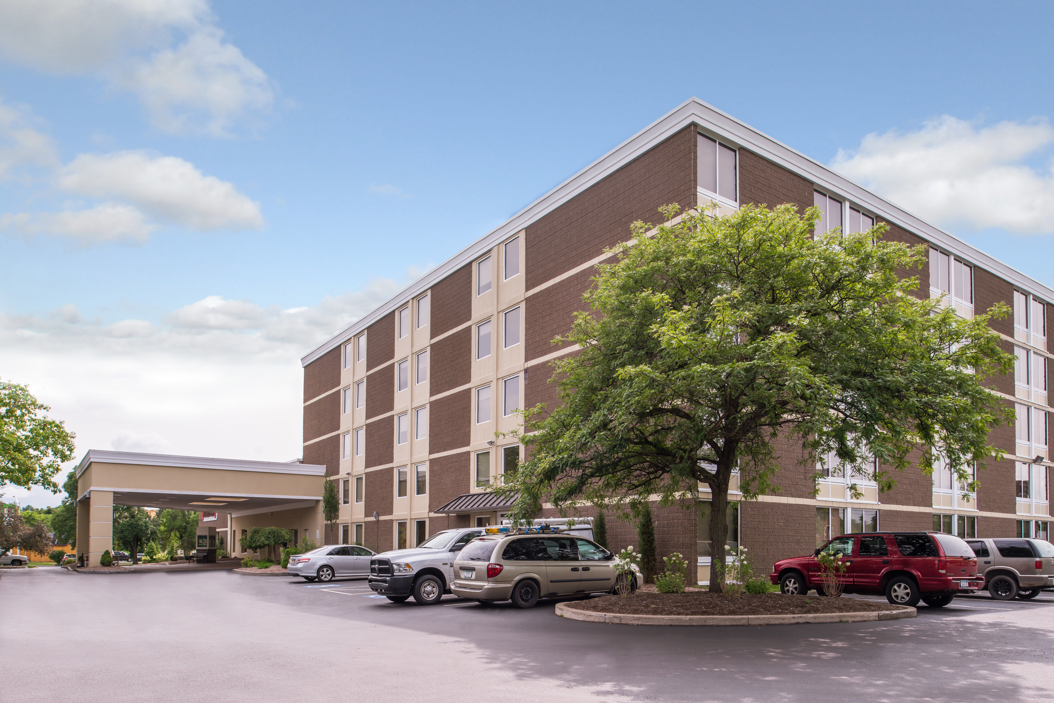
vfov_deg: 53.2
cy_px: 352
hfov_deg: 73.7
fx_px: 703
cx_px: 527
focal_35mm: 24
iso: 100
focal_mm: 24
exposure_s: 1/250
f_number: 8
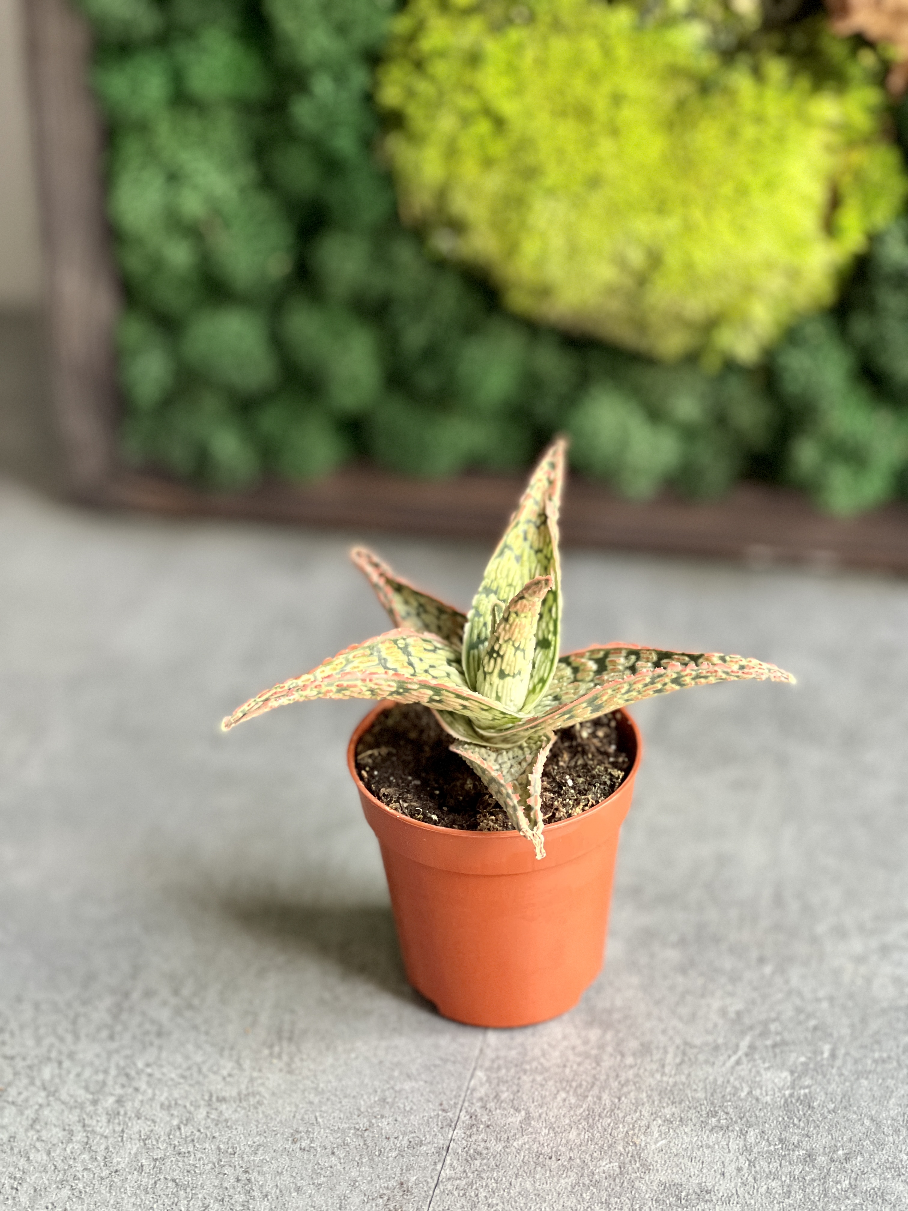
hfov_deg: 19.1
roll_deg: +2.3
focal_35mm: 77
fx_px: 2693
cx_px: 454
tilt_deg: -30.2
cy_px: 606
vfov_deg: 25.3
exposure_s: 1/40
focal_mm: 9
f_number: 2.8
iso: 400
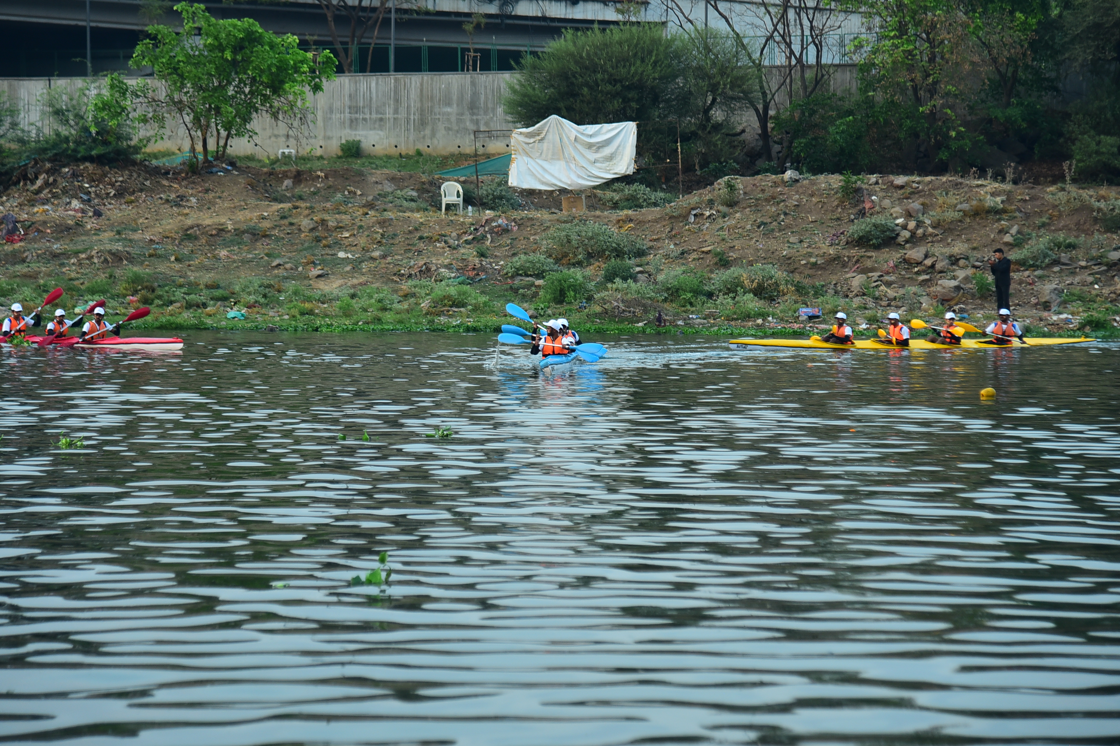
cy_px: 339
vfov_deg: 12.5
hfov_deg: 18.6
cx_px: 531
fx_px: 3422
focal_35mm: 110
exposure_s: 1/125
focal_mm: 92
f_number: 4
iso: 640
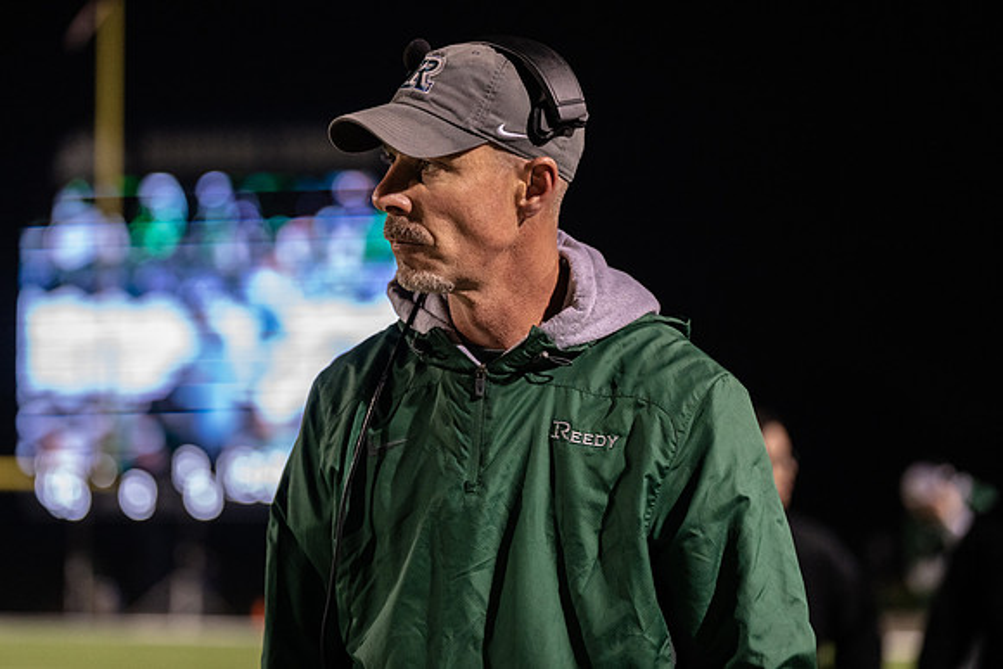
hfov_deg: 17.4
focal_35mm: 118
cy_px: 334
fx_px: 3282
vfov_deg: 11.6
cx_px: 502
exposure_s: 1/1250
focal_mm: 113
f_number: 2.8
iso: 4000
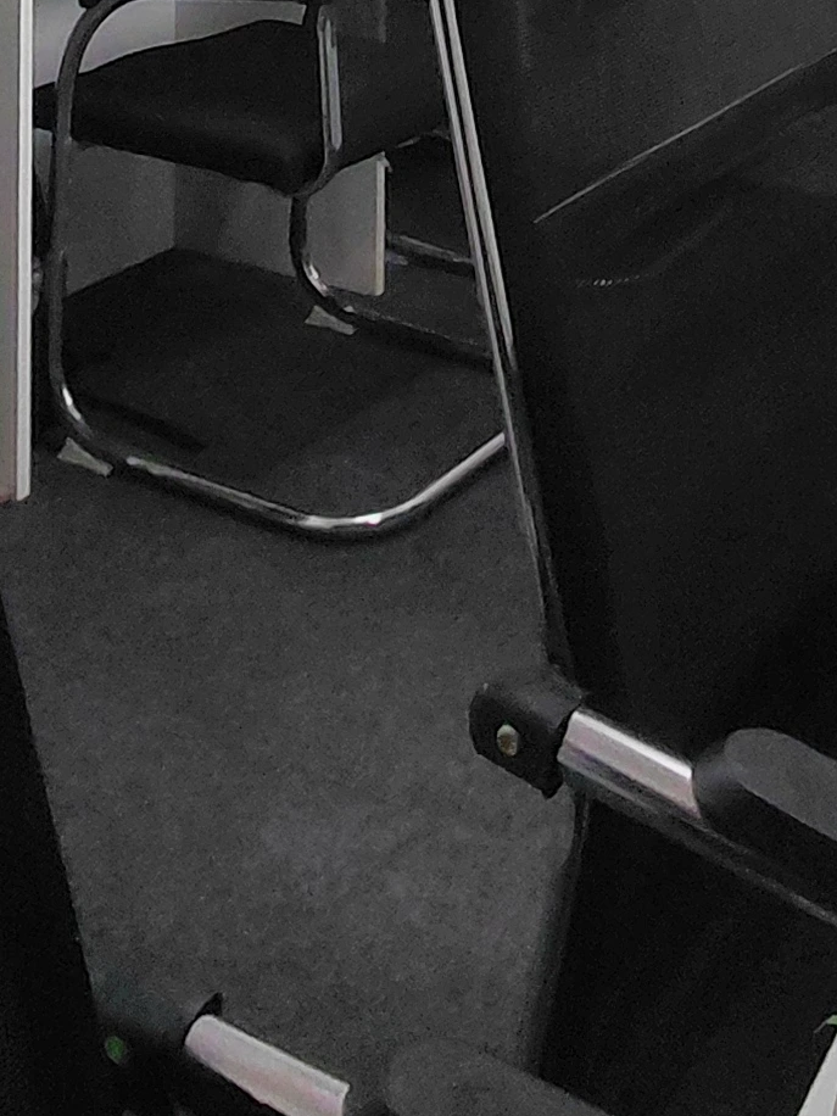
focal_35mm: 57
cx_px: 468
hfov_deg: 25.6
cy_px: -387
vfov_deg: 27.4
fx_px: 1838
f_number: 2.2
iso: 250
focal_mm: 1.64
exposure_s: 1/60
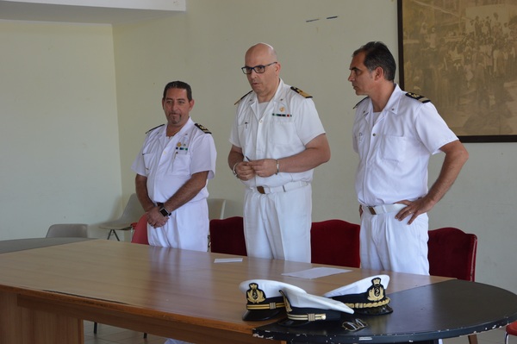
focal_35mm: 68
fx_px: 969
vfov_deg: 20.1
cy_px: 172
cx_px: 258
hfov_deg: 29.9
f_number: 5.6
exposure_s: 1/125
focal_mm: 45
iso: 400
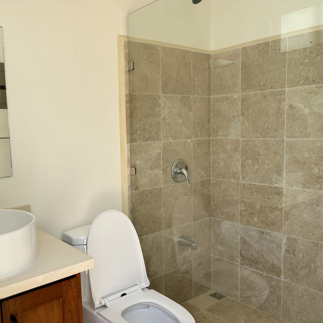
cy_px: 162
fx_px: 327
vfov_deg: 52.5
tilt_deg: -4.8
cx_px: 112
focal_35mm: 31
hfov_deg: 51.7
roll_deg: +2.0
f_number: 1.6
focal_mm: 5.96
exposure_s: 1/801
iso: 50
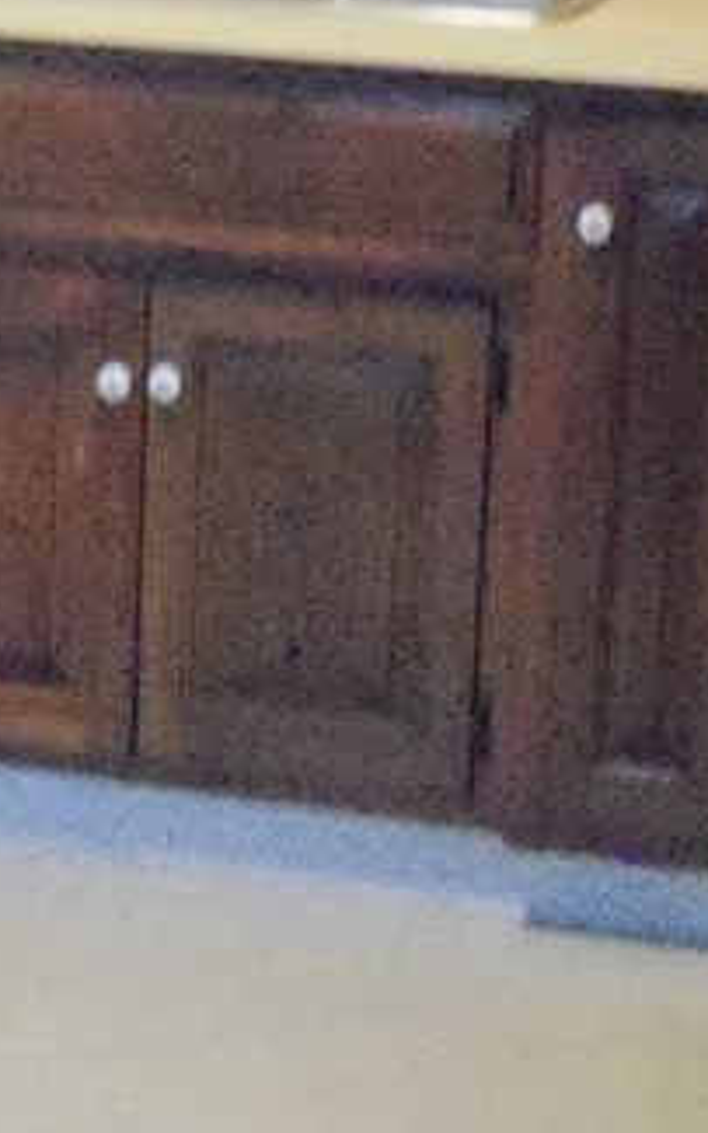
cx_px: 84
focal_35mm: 127
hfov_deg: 10.3
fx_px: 3923
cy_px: 56
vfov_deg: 16.2
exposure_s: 1/50
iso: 1600
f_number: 3.5
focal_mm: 6.3
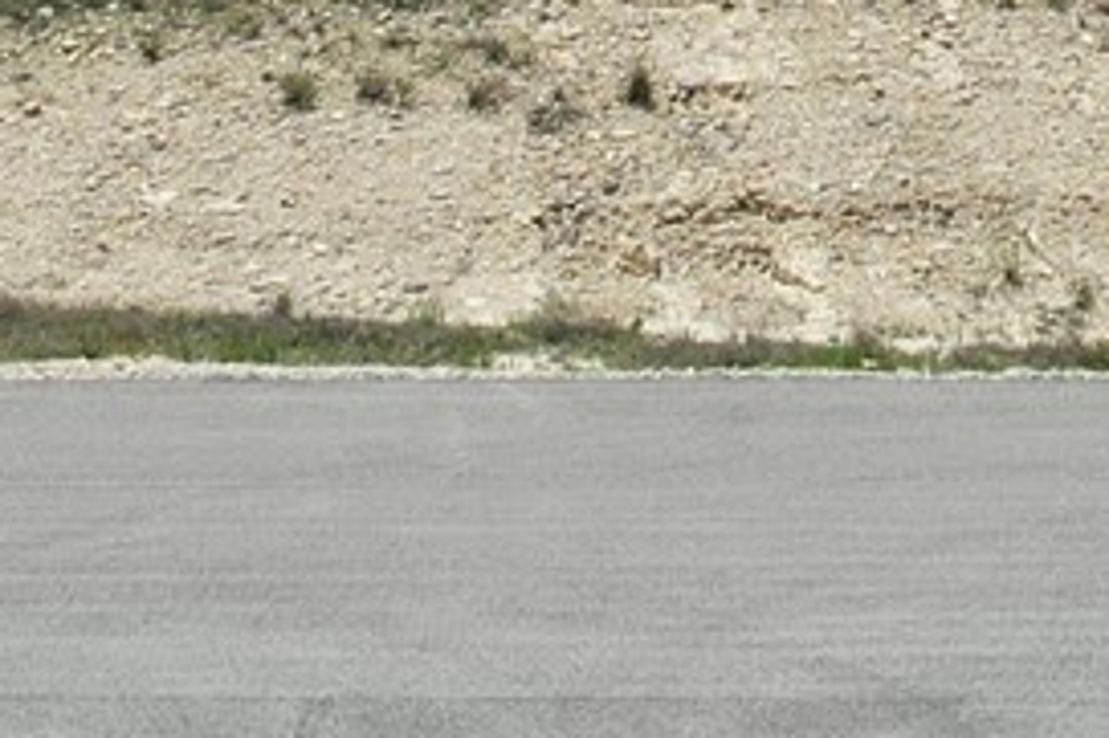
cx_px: 885
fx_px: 5418
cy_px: -681
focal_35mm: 176
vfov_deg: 7.5
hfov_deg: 11.6
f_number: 2.8
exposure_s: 1/3000
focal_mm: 8.38
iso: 110
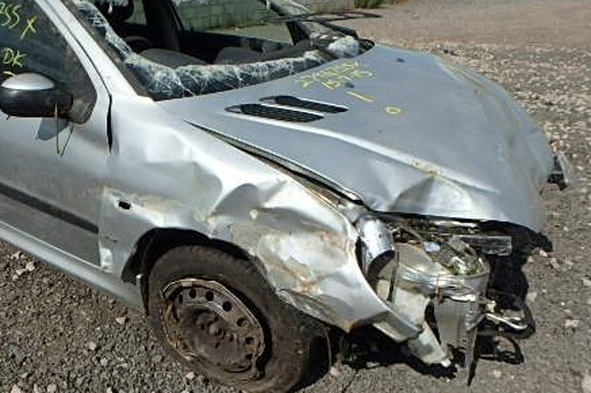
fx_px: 525
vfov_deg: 41.0
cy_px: 177
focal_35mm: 32
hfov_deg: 57.3
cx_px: 192
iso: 125
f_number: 6
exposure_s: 1/800
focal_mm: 3.7
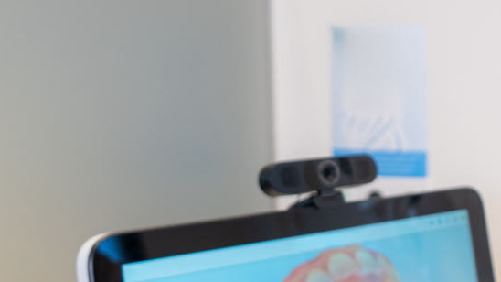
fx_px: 1036
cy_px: 221
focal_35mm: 78
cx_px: 500
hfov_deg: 25.8
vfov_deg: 15.4
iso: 320
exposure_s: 1/125
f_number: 2.8
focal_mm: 34
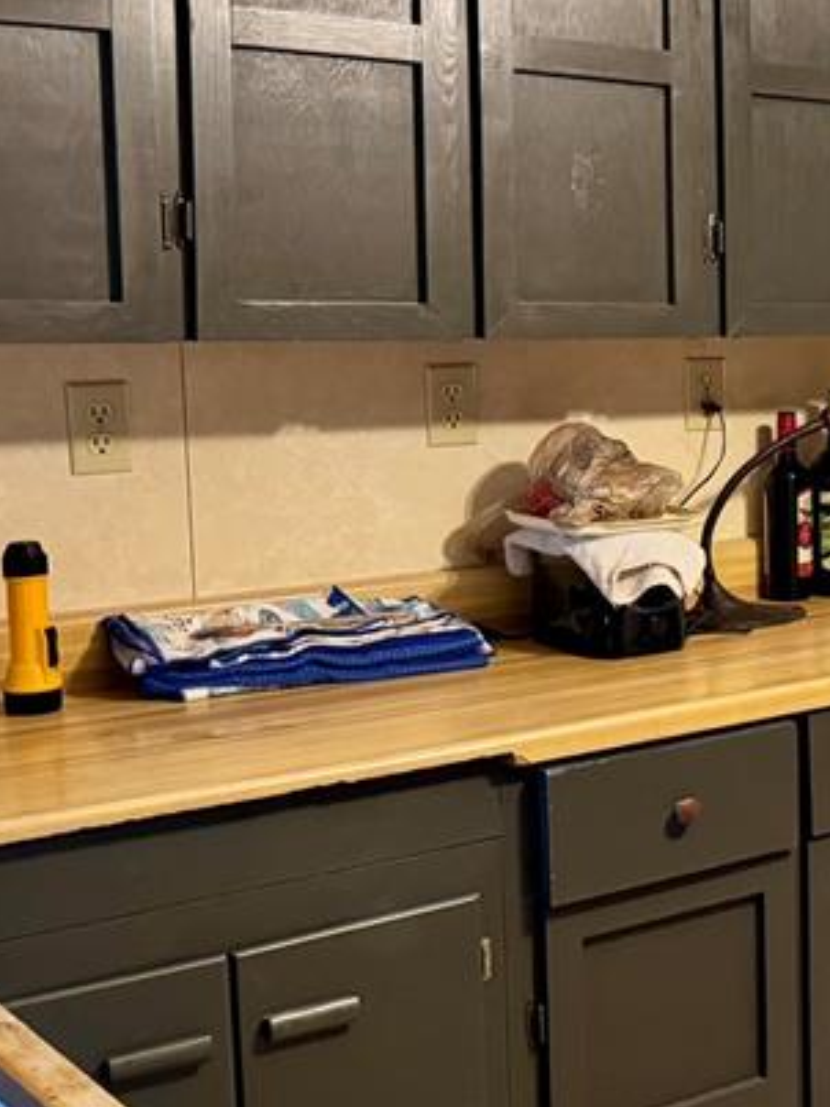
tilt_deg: -6.6
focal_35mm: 61
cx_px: 1209
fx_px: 1951
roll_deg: -0.5
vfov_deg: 31.7
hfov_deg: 20.8
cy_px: 497
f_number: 1.78
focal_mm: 6.76
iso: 640
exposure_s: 1/60
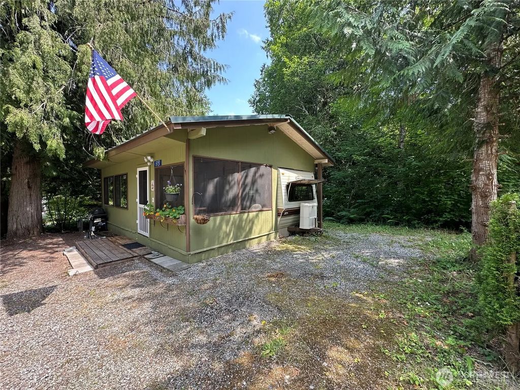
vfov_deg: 85.7
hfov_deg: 102.1
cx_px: 260
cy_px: 195
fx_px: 210
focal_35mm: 14
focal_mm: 2.22
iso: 40
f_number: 2.2
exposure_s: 1/231
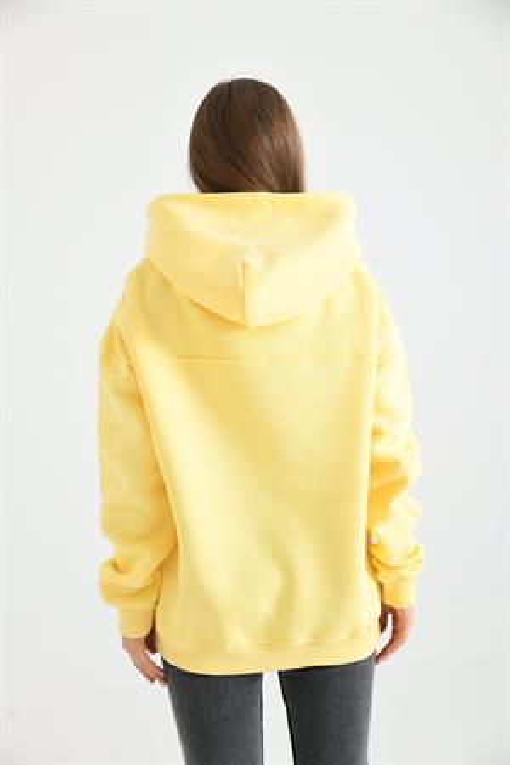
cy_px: 382
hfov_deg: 24.6
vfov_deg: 36.2
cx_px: 255
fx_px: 1169
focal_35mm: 55
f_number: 5.6
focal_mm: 55
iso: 100
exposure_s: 1/125
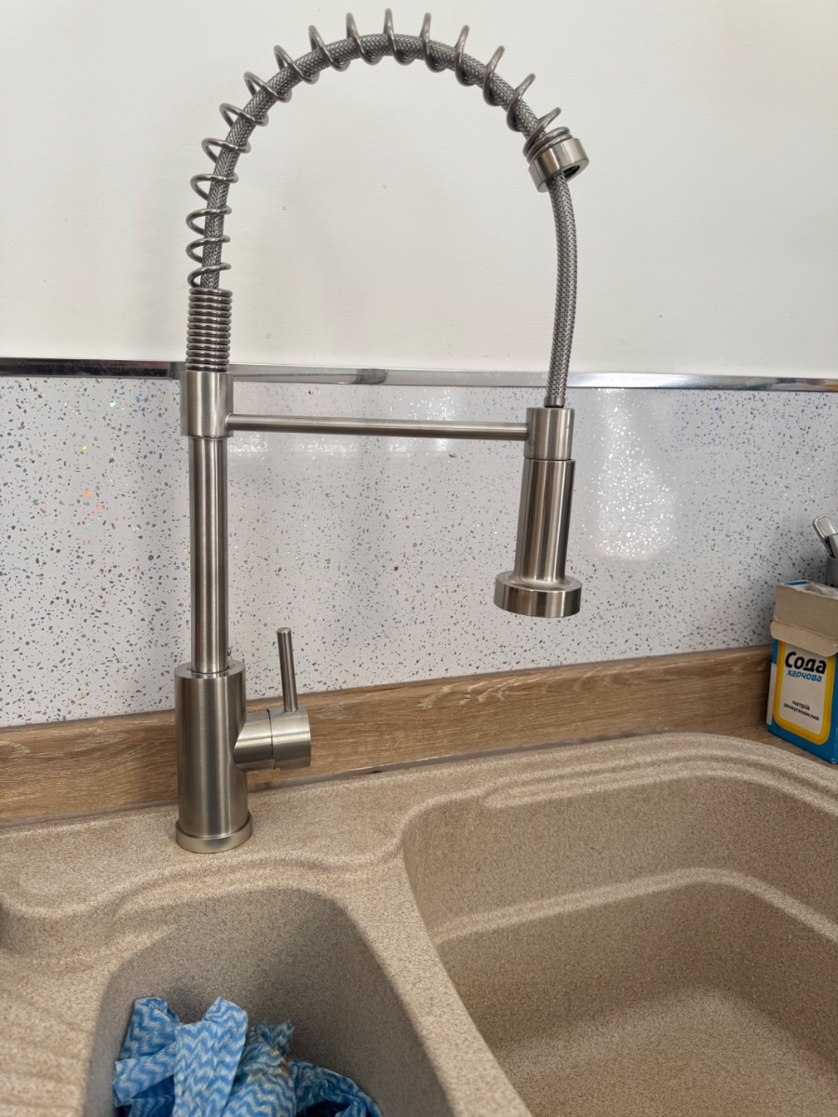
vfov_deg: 71.6
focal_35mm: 24
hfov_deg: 56.8
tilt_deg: -9.9
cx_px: 419
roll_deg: +0.1
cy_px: 558
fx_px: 775
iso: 64
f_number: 1.78
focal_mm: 6.76
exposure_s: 1/191
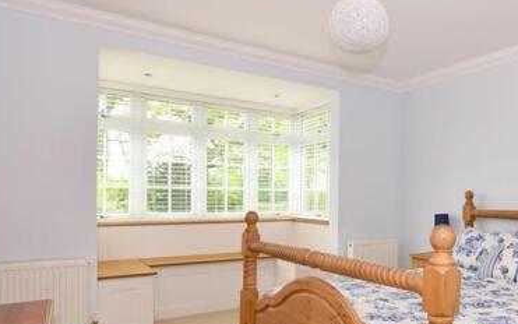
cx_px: 376
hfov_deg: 65.1
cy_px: 203
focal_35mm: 27
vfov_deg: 45.6
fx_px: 381
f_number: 11
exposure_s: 1/20
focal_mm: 10
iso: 200
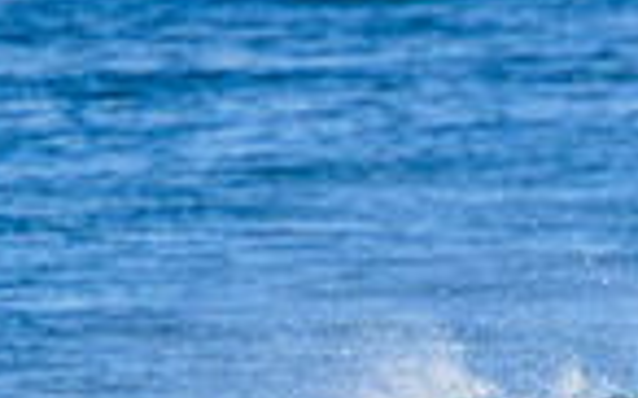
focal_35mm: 3250
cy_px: 606
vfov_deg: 0.4
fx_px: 56466
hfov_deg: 0.6
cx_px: 791
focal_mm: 800
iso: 1400
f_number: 11
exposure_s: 1/2000
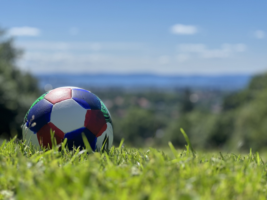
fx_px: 594
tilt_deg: -1.6
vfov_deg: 19.1
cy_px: 100
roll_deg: -0.9
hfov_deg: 25.3
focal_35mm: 77
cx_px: 134
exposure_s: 1/523
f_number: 2.8
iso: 32
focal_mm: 9
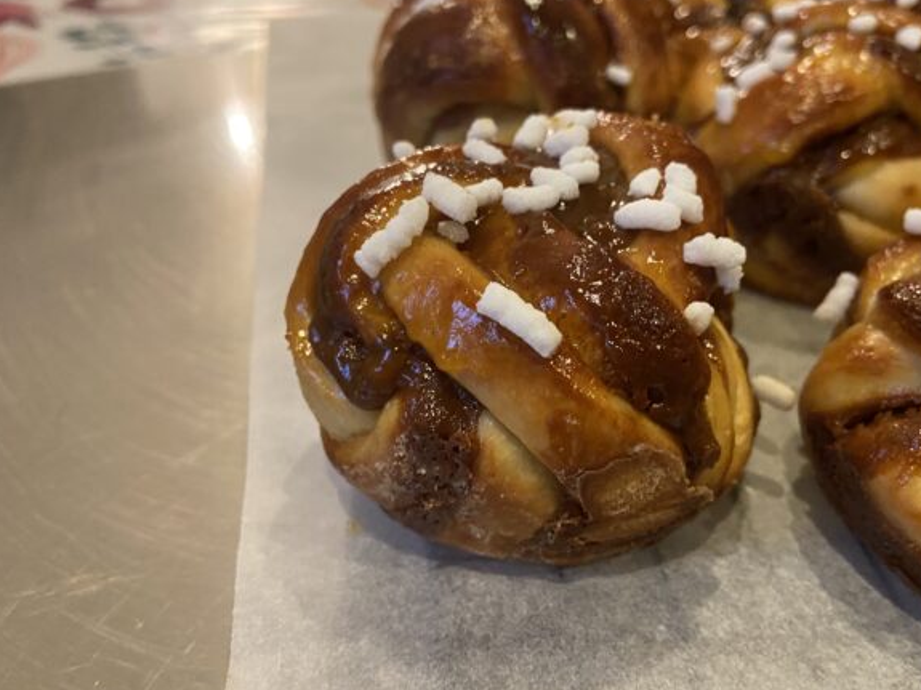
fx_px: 771
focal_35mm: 29
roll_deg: -3.5
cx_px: 525
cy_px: 363
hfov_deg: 61.4
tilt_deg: -33.4
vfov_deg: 48.2
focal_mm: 4.25
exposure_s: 1/33
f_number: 1.8
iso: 400
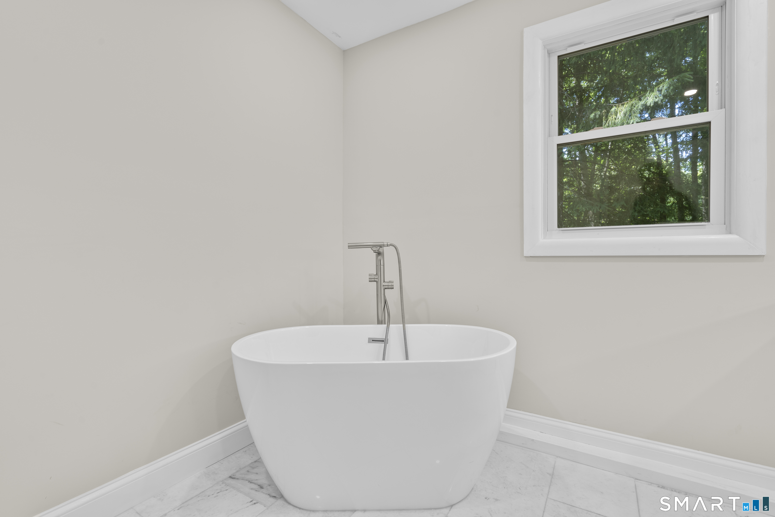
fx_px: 344
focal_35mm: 16
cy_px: 258
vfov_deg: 73.7
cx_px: 388
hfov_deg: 96.7
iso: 200
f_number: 9
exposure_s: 1/2
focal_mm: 16
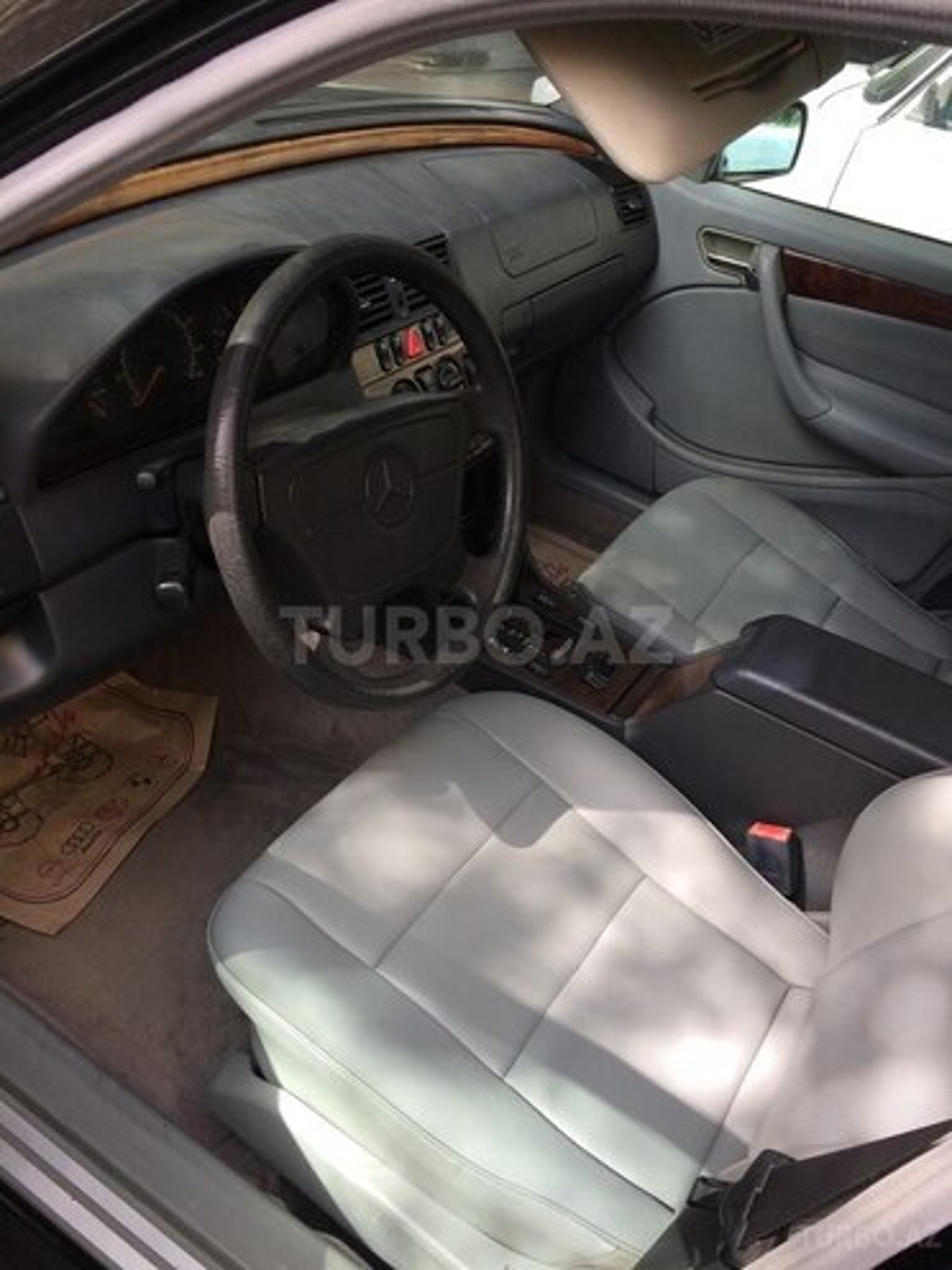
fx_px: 1063
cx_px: 476
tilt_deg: -37.7
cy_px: 635
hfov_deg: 48.2
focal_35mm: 29
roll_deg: -9.0
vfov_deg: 61.7
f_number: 2.2
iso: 32
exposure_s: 1/150
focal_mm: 4.15
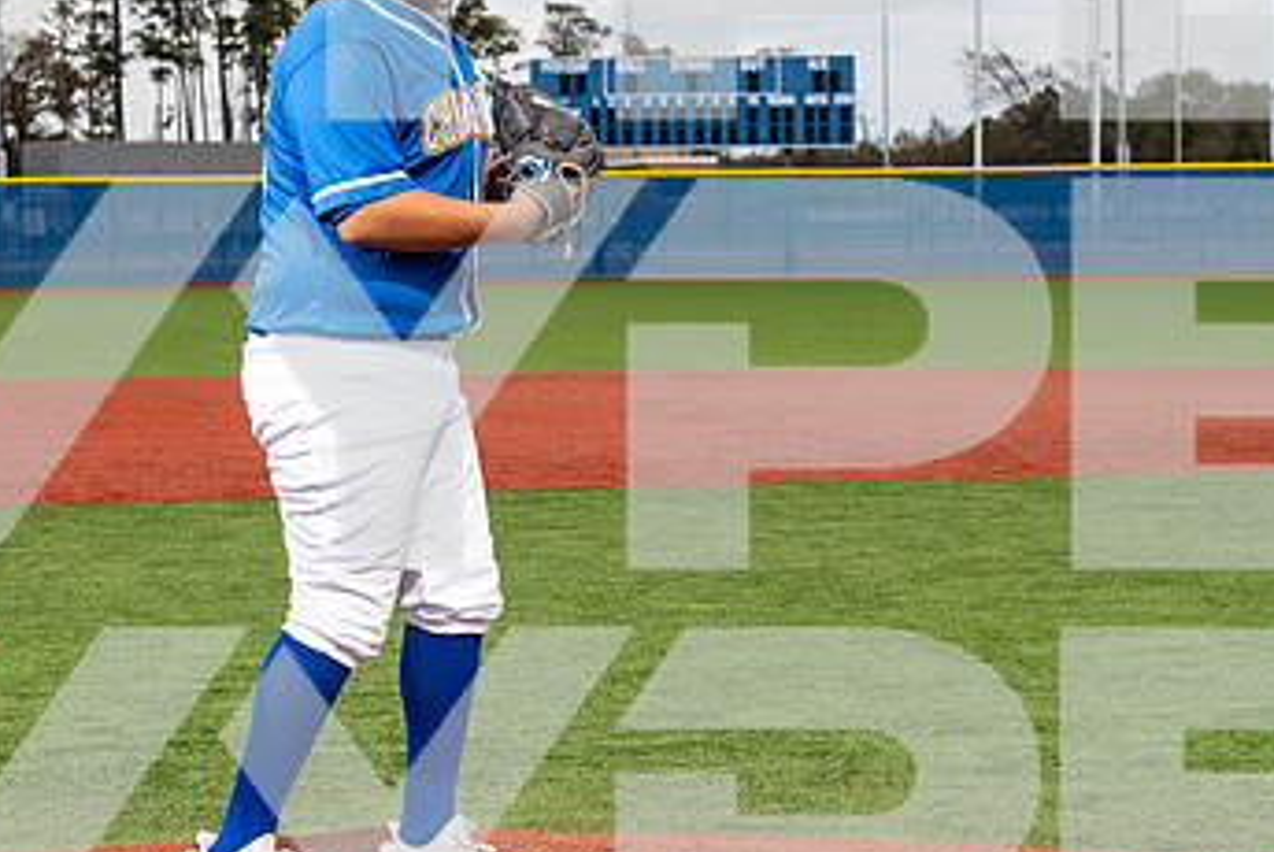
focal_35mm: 118
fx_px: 4179
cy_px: 376
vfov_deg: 11.6
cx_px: 556
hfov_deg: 17.3
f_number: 8
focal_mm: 70
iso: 100
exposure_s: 1/250
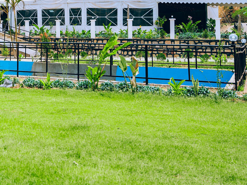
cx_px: -12
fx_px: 442
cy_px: 13
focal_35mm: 62
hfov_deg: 28.8
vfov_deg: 23.0
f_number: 2.8
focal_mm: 30
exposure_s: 1/4000
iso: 200
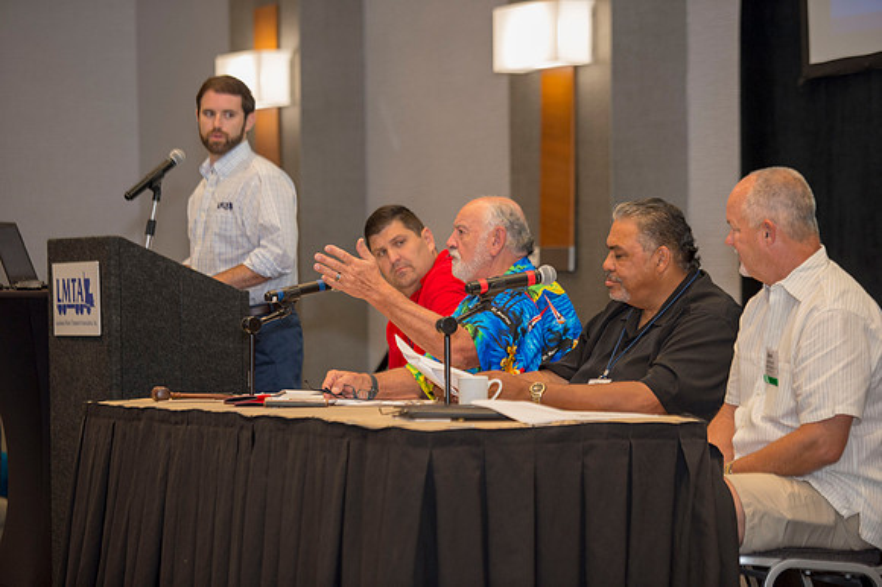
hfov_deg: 15.2
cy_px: 294
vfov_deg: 10.1
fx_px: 3305
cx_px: 441
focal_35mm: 135
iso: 1250
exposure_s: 1/250
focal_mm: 135
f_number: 2.8
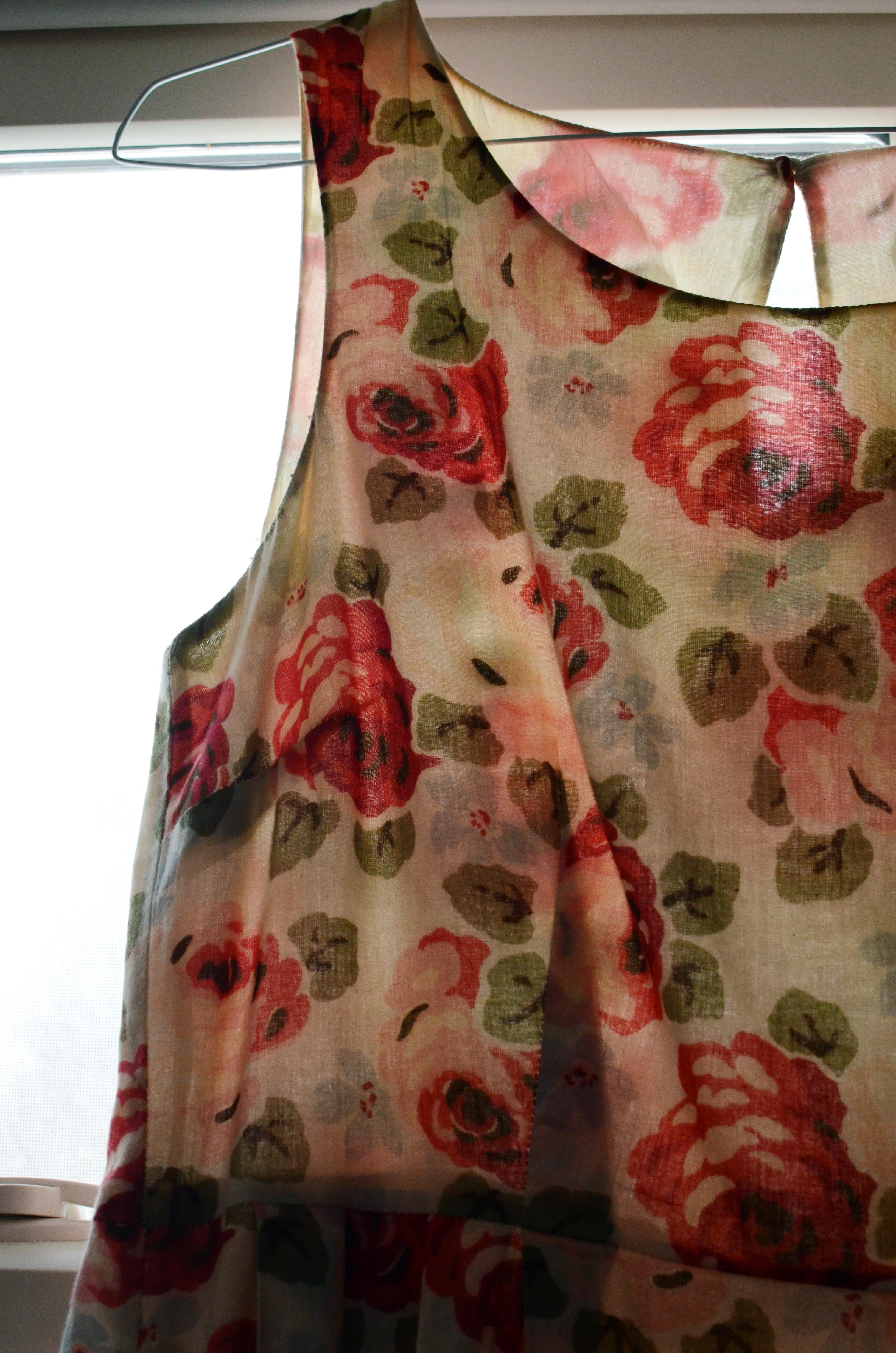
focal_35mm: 52
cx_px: 448
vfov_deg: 37.9
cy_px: 676
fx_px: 1969
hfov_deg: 25.6
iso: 2000
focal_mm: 35
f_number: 8
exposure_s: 1/500
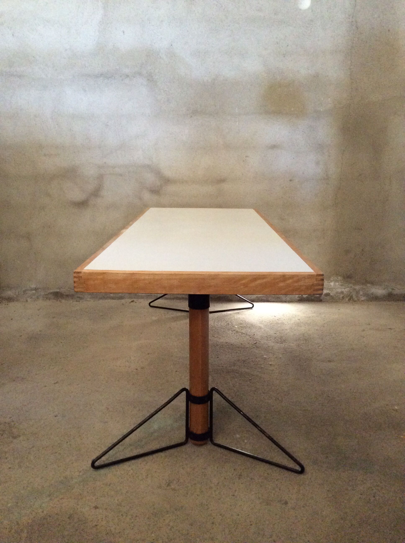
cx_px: 202
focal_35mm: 32
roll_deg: +0.5
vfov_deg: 56.9
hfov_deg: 44.1
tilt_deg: -12.7
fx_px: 501
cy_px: 272
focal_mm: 3.3
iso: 320
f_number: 2.4
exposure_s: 1/25
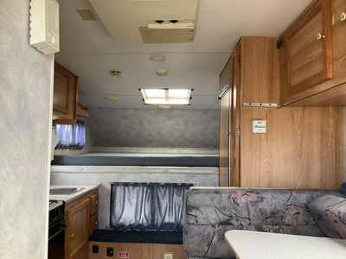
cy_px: 130
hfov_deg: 61.7
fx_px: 290
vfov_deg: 48.2
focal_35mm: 29
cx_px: 173
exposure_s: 1/85
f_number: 1.8
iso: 64
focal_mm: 3
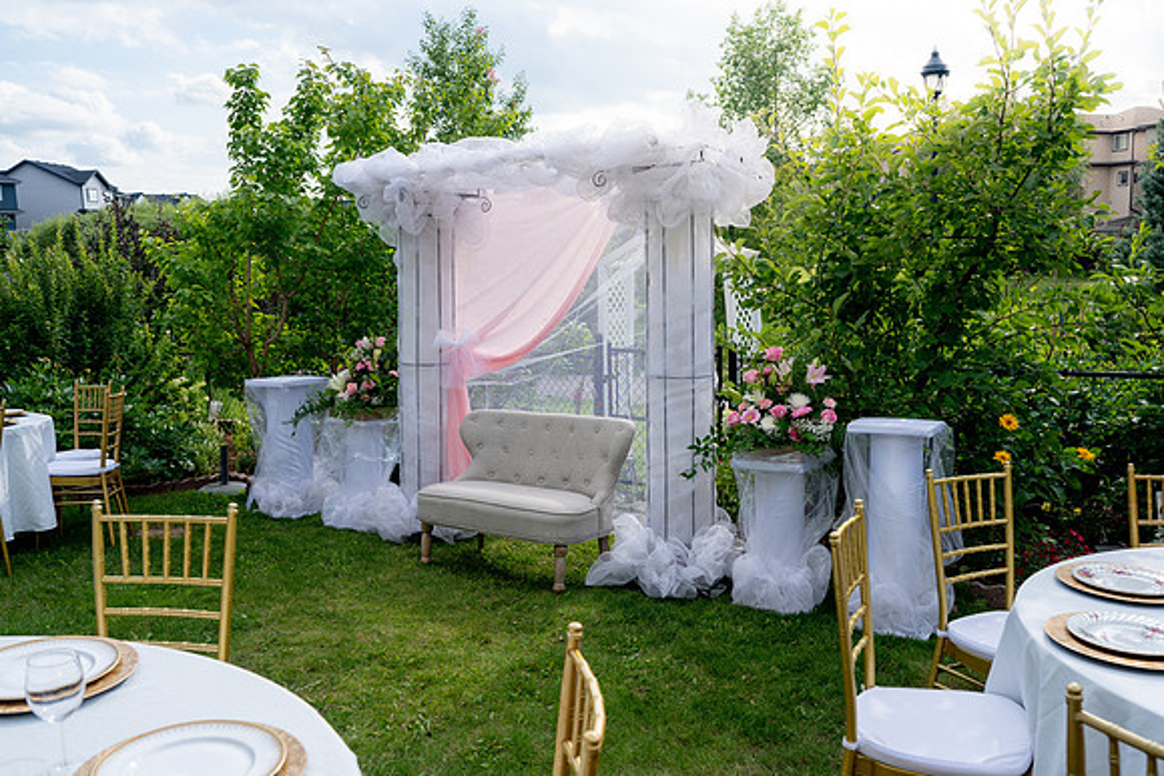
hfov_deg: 65.5
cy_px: 388
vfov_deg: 46.4
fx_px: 906
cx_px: 582
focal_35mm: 28
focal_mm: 28
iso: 250
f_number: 5.6
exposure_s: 1/500
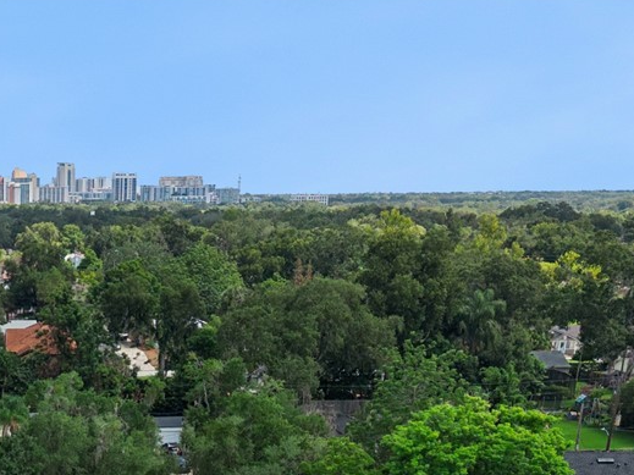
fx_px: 1355
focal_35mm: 74
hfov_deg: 25.0
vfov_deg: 17.7
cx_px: -12
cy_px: 719
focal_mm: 8.7
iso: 400
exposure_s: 1/6000
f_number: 1.8
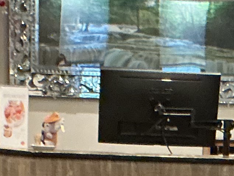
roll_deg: -1.2
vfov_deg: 7.3
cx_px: 165
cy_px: 493
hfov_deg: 10.7
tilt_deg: -19.9
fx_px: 1245
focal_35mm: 184
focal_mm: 3
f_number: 1.8
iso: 250
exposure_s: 1/50
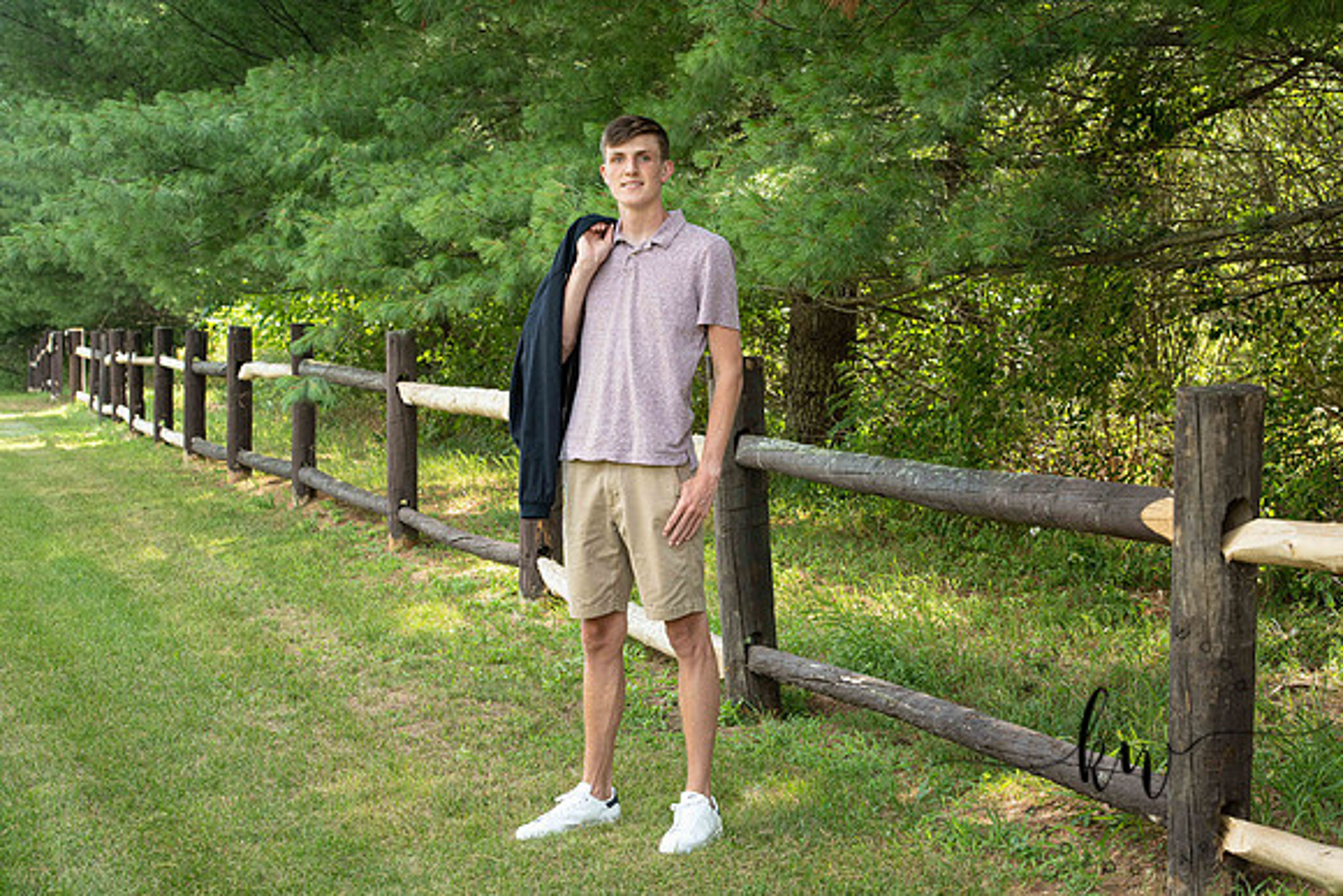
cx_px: 672
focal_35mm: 70
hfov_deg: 28.8
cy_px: 448
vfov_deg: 19.5
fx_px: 2612
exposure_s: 1/200
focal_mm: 70
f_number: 6.3
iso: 500
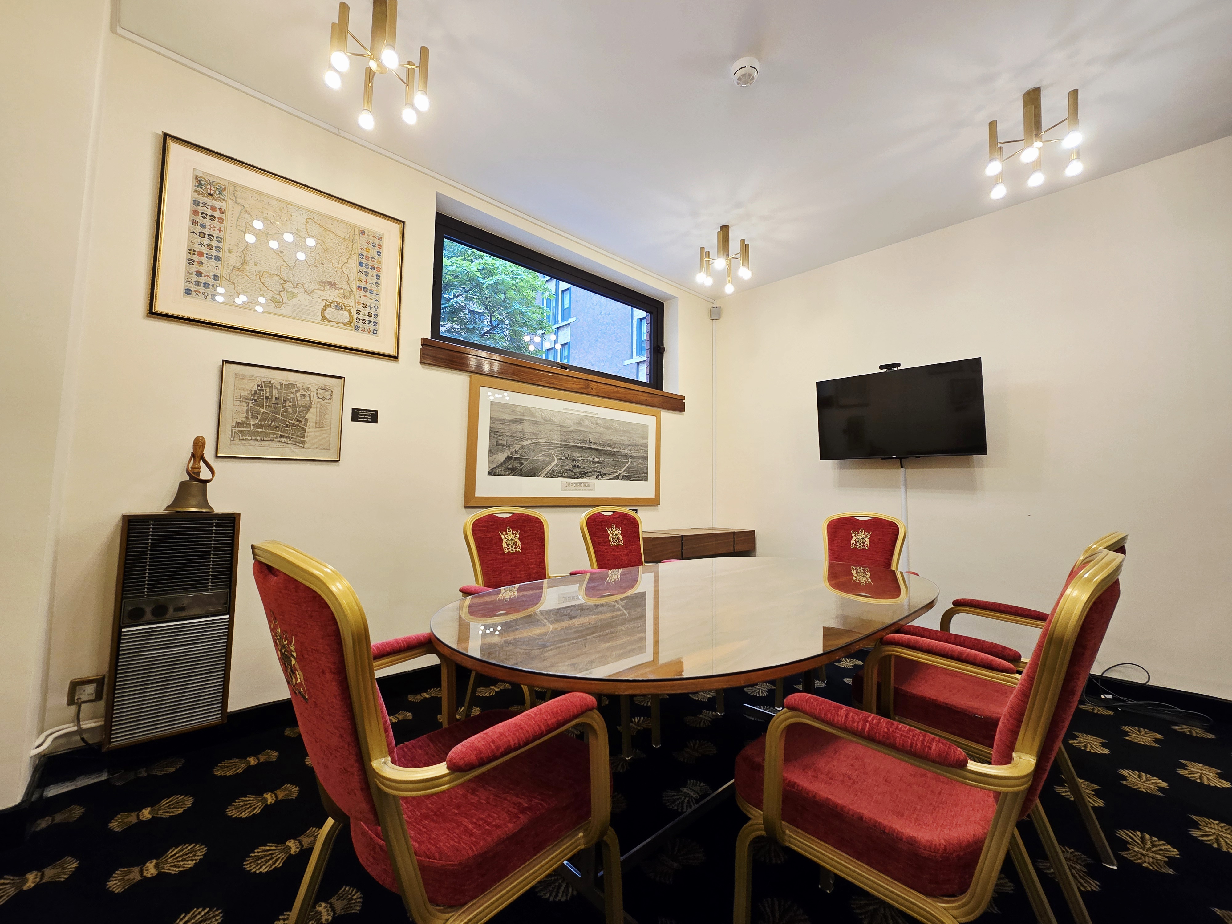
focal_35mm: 13
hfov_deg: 106.2
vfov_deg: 89.9
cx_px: 616
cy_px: 462
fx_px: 463
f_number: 2.2
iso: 100
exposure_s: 1/50.3
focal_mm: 2.2
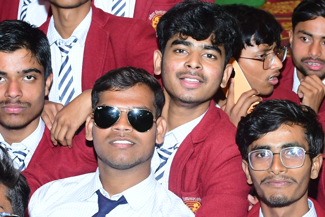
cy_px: 102
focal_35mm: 129
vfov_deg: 10.6
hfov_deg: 15.9
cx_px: 173
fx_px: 1164
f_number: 5.6
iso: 1250
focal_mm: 30
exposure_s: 1/125
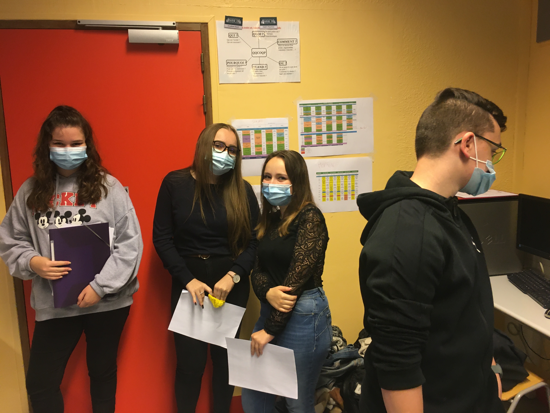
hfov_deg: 61.7
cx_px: 275
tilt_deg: -7.5
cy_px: 206
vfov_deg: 48.2
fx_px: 461
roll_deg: +1.7
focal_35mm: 29
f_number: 2.2
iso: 125
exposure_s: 1/33
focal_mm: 4.15
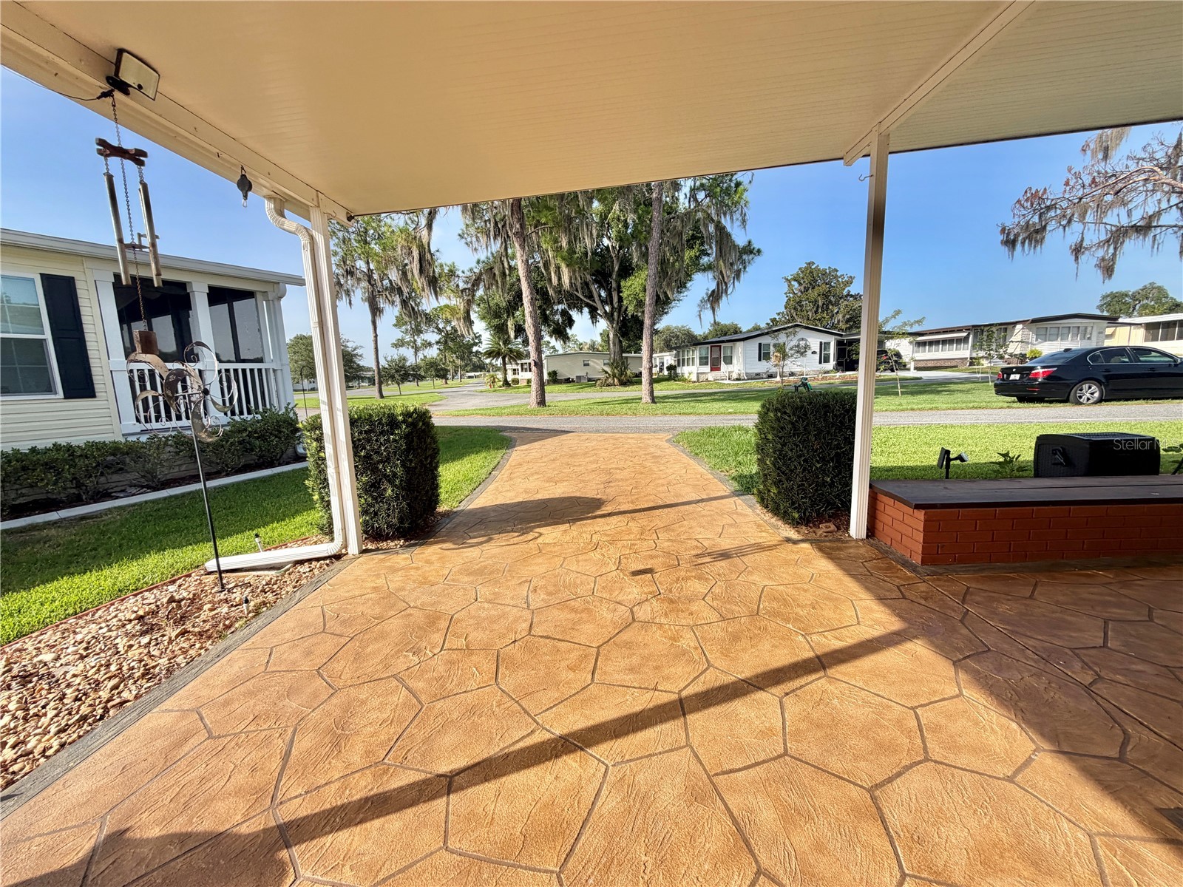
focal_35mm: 14
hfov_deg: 102.1
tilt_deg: -8.0
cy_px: 444
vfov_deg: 85.7
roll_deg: +1.7
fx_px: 478
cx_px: 592
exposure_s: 1/770
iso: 32
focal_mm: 2.22
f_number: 2.2
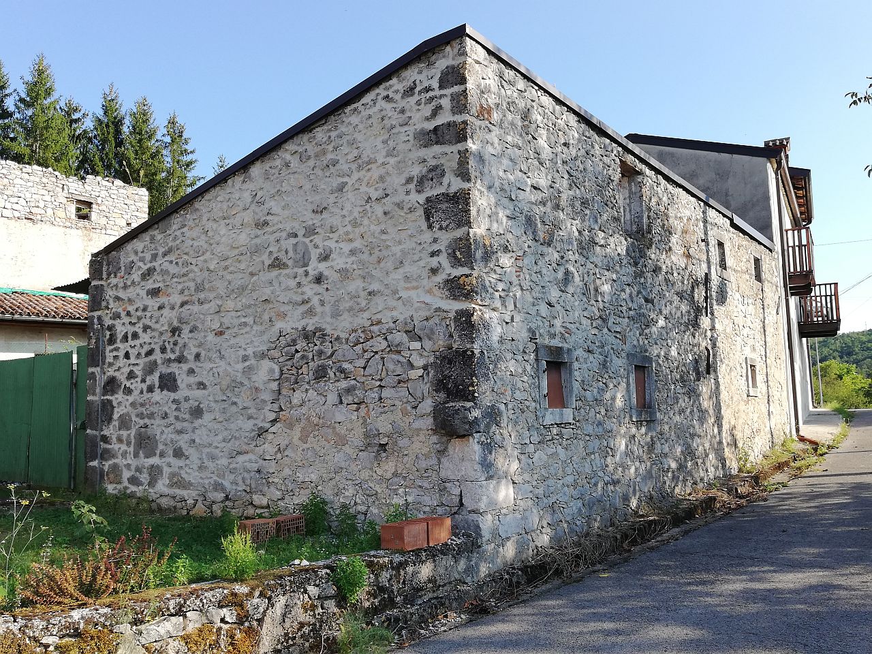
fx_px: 781
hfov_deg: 58.4
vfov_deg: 45.4
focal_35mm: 31
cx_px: 436
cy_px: 327
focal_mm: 3.81
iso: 50
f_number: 2.2
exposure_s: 1/446
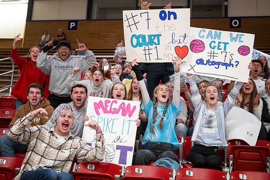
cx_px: 135
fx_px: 368
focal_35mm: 49
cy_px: 90
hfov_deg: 40.3
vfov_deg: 27.5
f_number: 4
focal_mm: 49
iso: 6400
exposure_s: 1/160
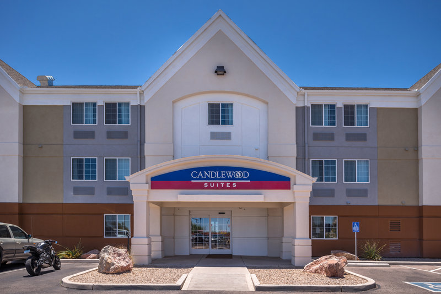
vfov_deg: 53.2
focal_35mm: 24
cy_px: 147
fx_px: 294
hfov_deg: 73.7
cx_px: 220
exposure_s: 1/400
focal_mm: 24
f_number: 7.1
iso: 100
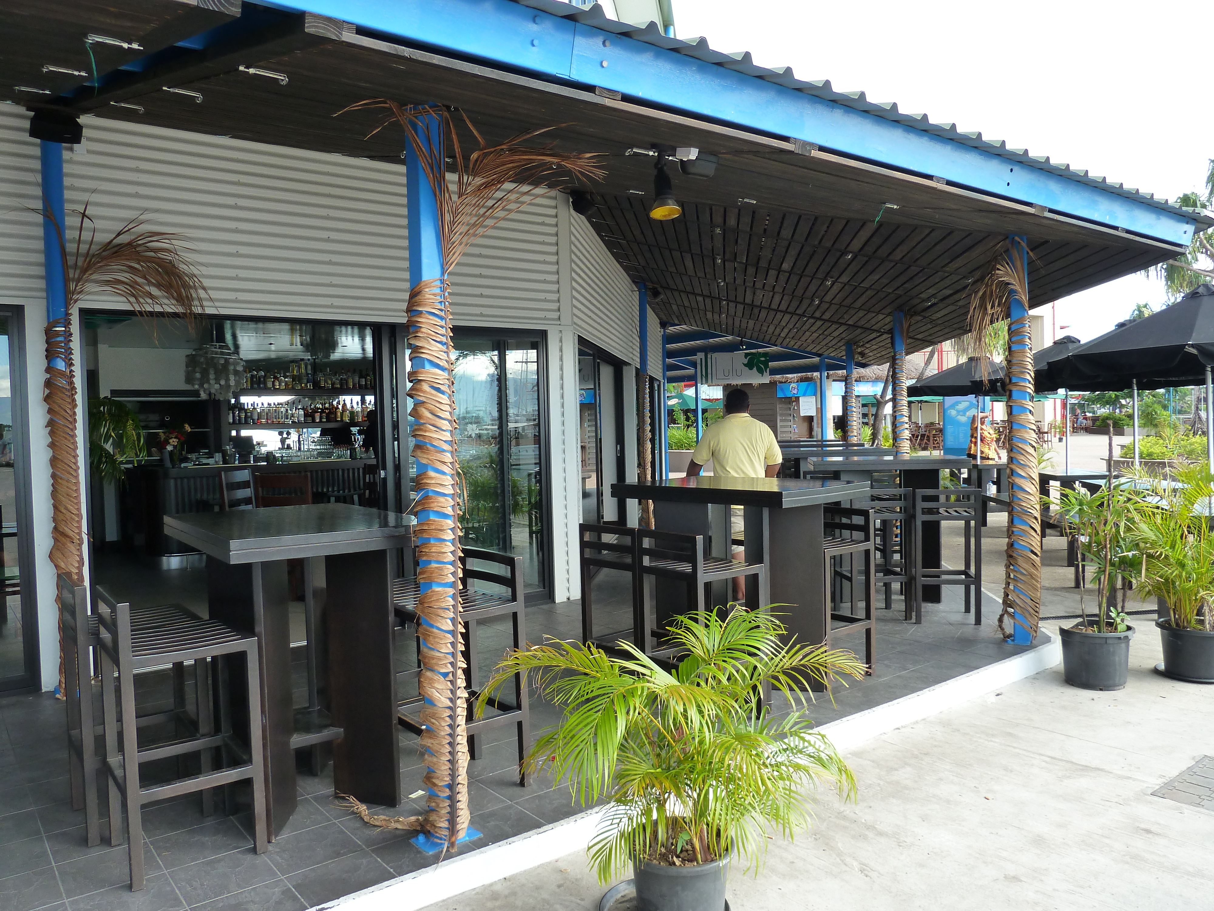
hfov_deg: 69.4
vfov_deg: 54.9
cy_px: 456
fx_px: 877
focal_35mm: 25
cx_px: 607
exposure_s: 1/125
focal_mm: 4.1
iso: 125
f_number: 3.5
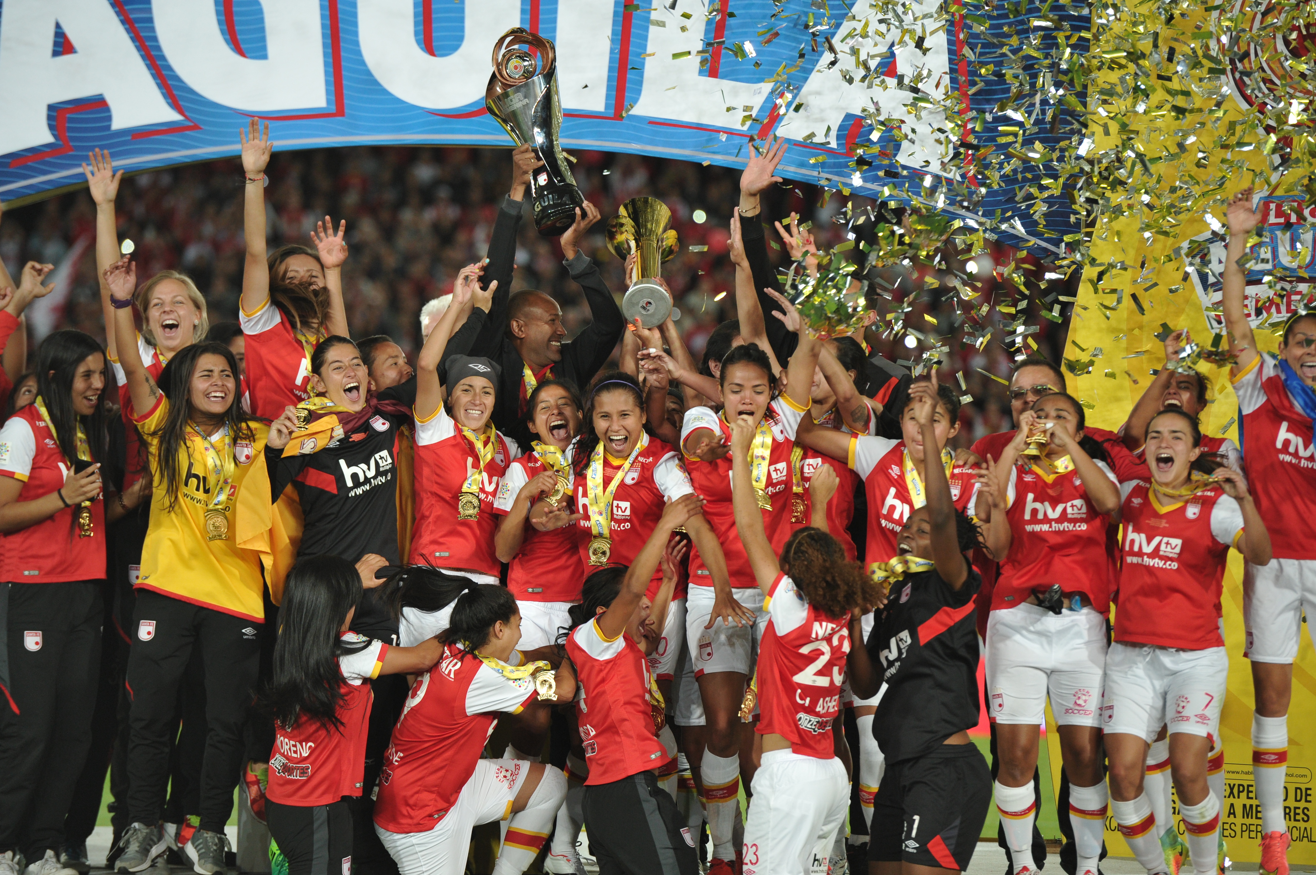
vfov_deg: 6.9
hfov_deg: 10.3
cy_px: 438
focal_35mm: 200
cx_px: 658
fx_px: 7306
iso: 2000
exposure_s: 1/1000
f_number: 3.2
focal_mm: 200
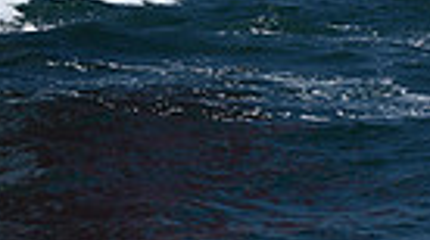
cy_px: -620
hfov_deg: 6.9
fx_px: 3516
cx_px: -120
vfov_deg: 3.7
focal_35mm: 309
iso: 250
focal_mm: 70
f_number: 7.1
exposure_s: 1/800
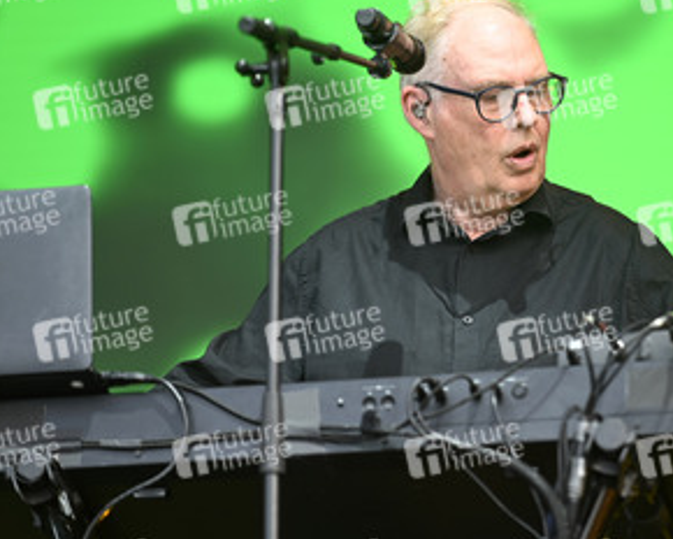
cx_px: 495
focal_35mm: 255
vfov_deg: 6.1
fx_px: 5079
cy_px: 276
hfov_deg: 7.6
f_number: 3.2
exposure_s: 1/400
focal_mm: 175
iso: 320
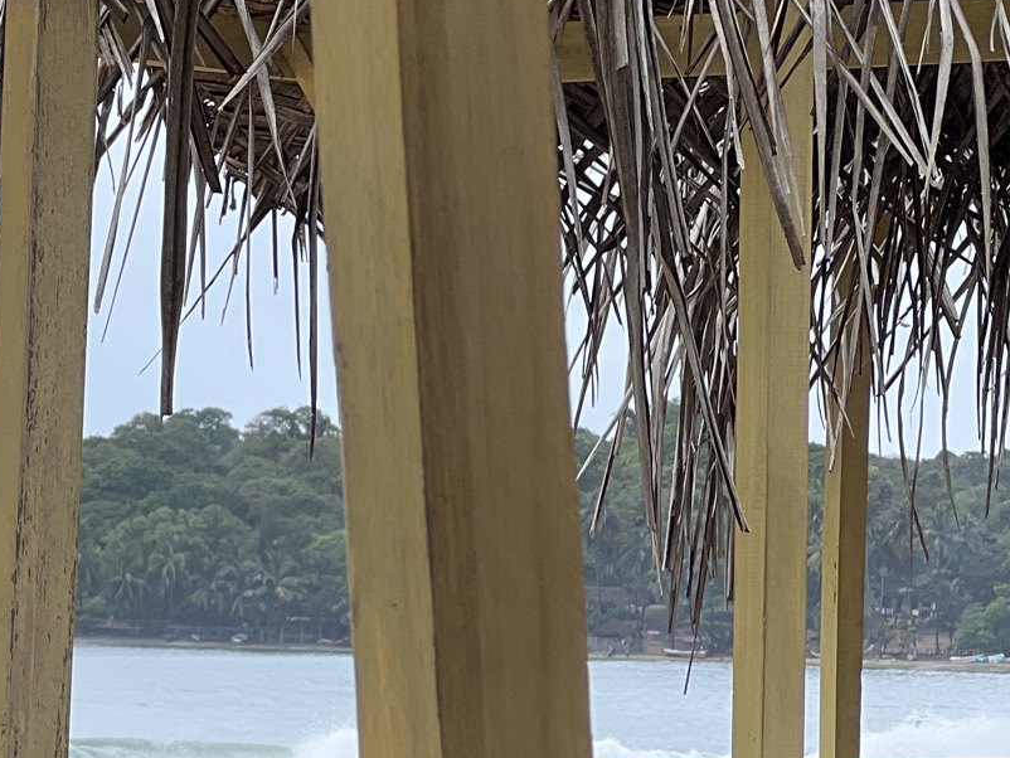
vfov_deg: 7.7
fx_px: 5604
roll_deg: -1.3
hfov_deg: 10.2
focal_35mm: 192
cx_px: 13
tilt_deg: -0.3
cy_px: 727
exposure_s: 1/430
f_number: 2.8
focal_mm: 9
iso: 32
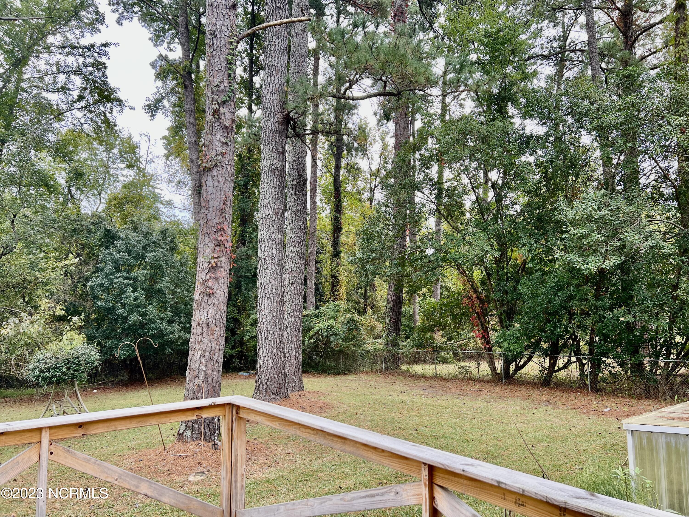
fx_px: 518
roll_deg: +0.9
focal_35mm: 26
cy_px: 258
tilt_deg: +6.3
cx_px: 344
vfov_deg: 53.1
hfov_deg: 67.3
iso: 50
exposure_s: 1/431
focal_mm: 5.7
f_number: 1.5
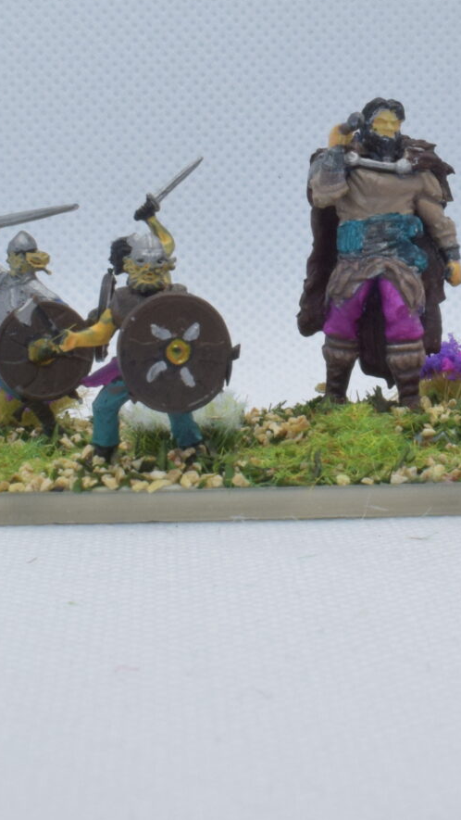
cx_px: 418
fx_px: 2271
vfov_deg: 20.3
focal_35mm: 105
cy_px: 177
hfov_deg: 11.5
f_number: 20
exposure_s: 1/60
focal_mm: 23
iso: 800
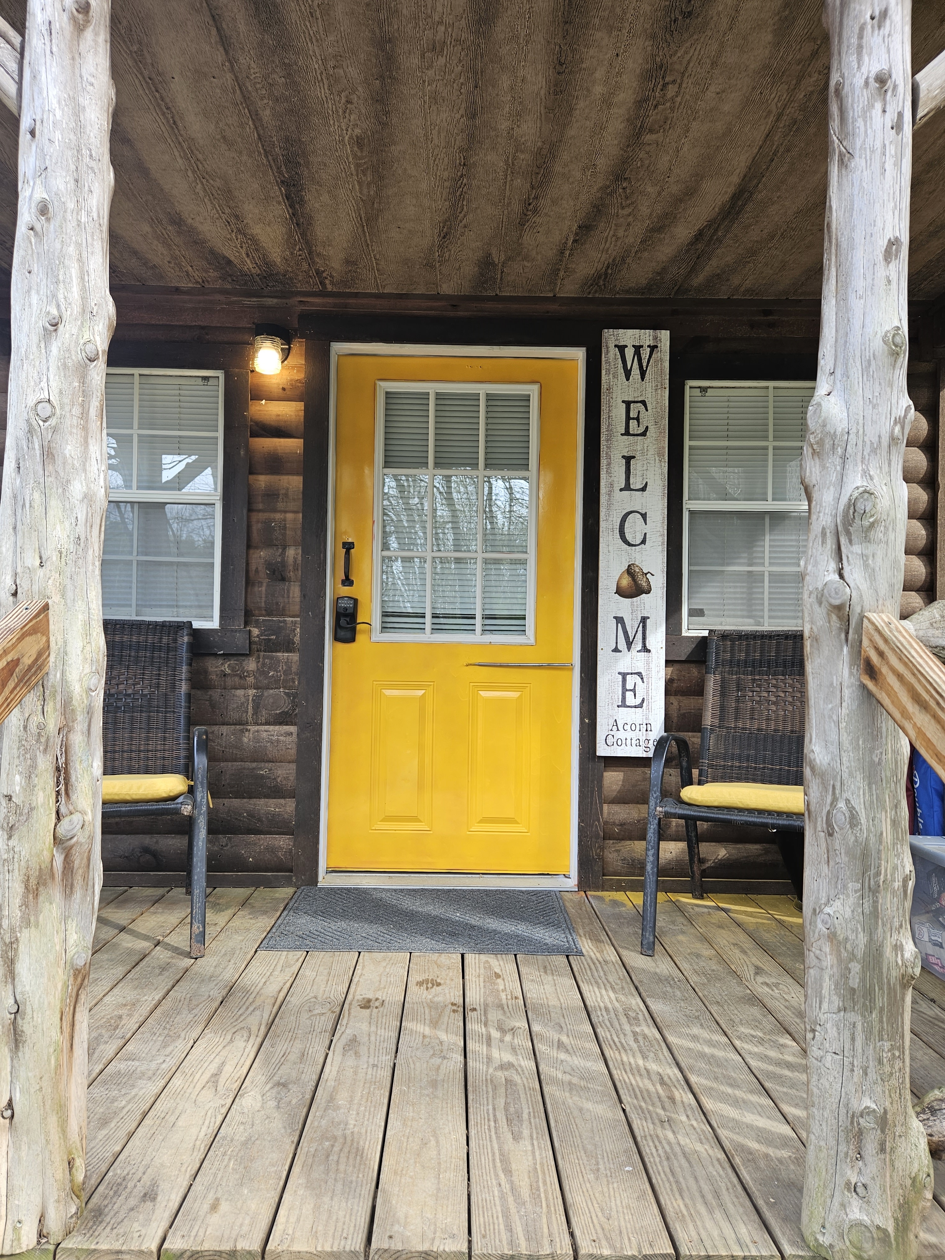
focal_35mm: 23
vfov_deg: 73.9
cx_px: 472
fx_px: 837
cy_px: 630
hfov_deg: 58.9
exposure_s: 1/180
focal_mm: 5.4
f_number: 1.8
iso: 40
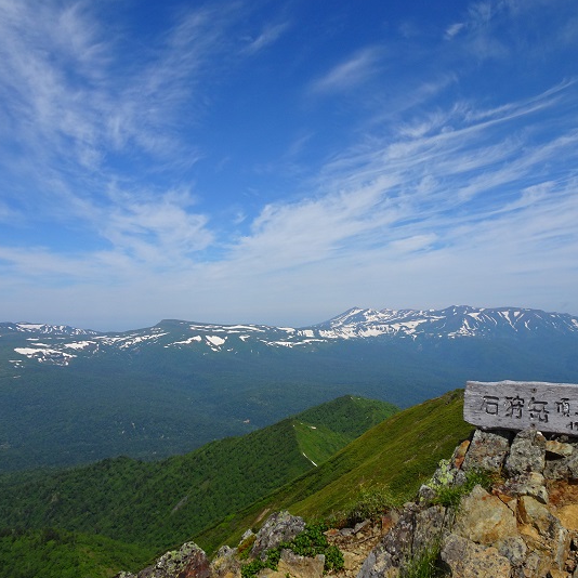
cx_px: 333
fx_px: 548
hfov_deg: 55.4
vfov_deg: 55.6
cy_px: 287
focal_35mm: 29
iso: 80
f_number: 3.5
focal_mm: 4.1
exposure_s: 1/1600
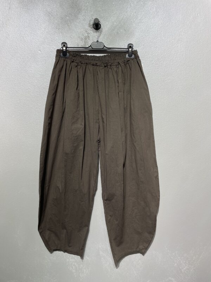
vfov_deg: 67.3
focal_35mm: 26
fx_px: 211
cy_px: 141
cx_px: 106
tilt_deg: -8.3
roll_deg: +0.8
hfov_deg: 53.1
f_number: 1.6
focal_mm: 4.2
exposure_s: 1/117
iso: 32
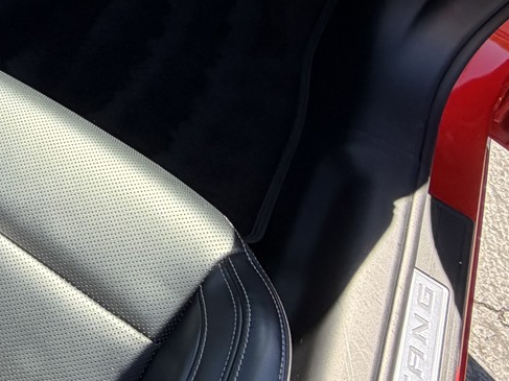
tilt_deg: -47.1
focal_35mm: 46
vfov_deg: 27.6
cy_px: -77
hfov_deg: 30.3
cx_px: -188
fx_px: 676
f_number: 2.2
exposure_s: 1/135
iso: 40
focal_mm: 2.22
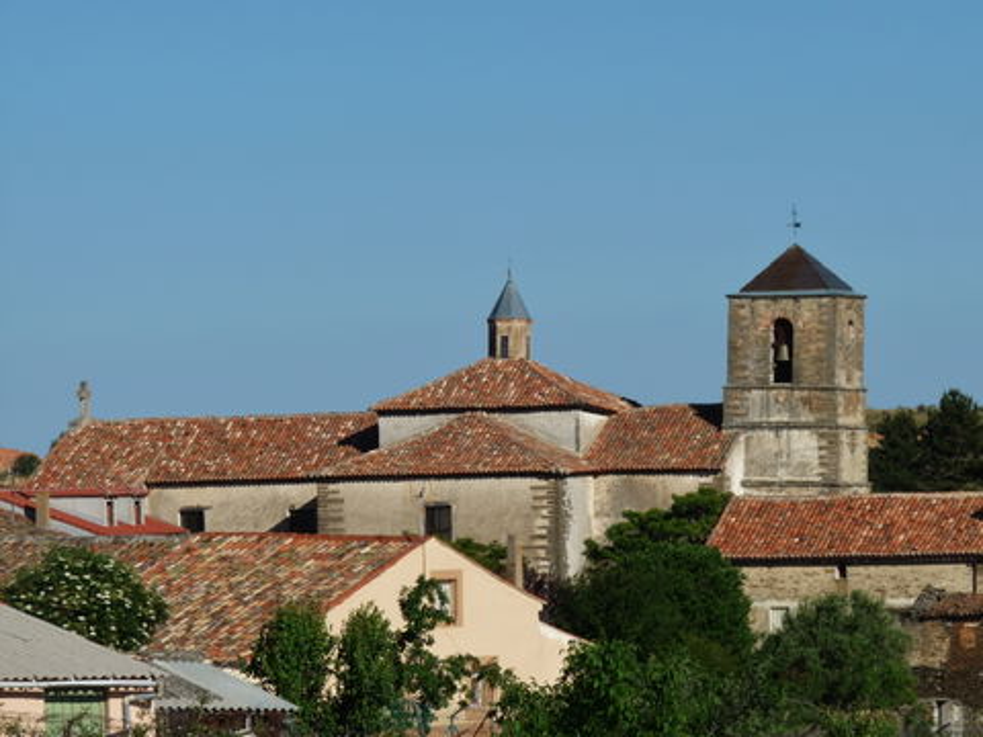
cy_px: 368
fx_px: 6162
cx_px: 492
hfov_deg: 9.1
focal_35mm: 217
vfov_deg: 6.8
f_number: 8
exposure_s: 1/400
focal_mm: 38.5
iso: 100
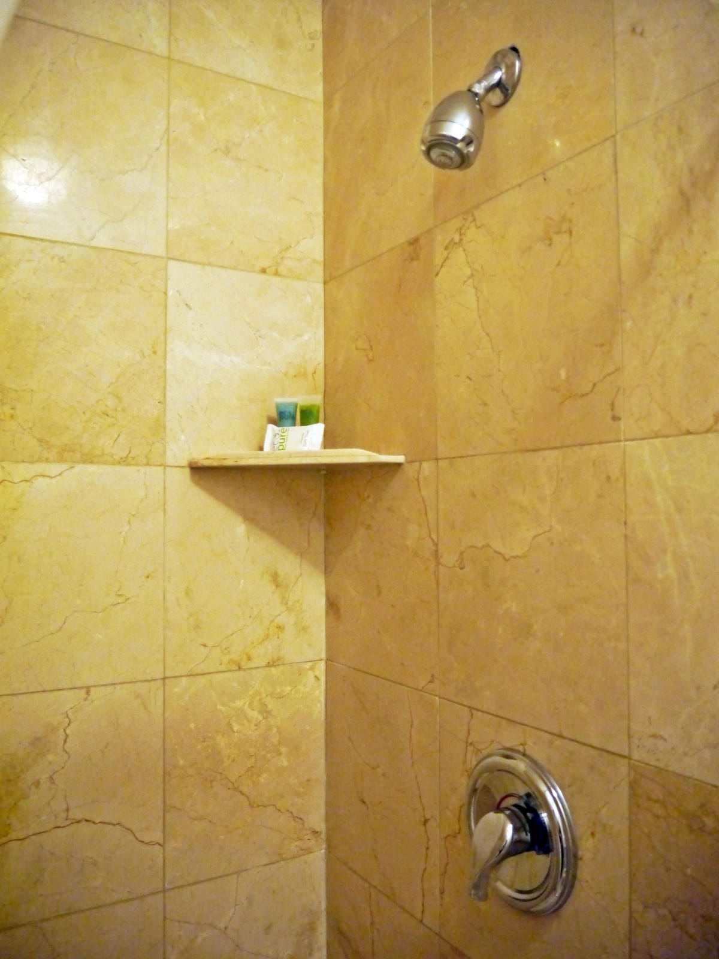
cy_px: 480
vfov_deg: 63.4
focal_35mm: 28
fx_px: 775
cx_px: 360
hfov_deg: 49.7
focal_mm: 14
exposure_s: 1/60
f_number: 3.5
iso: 1000
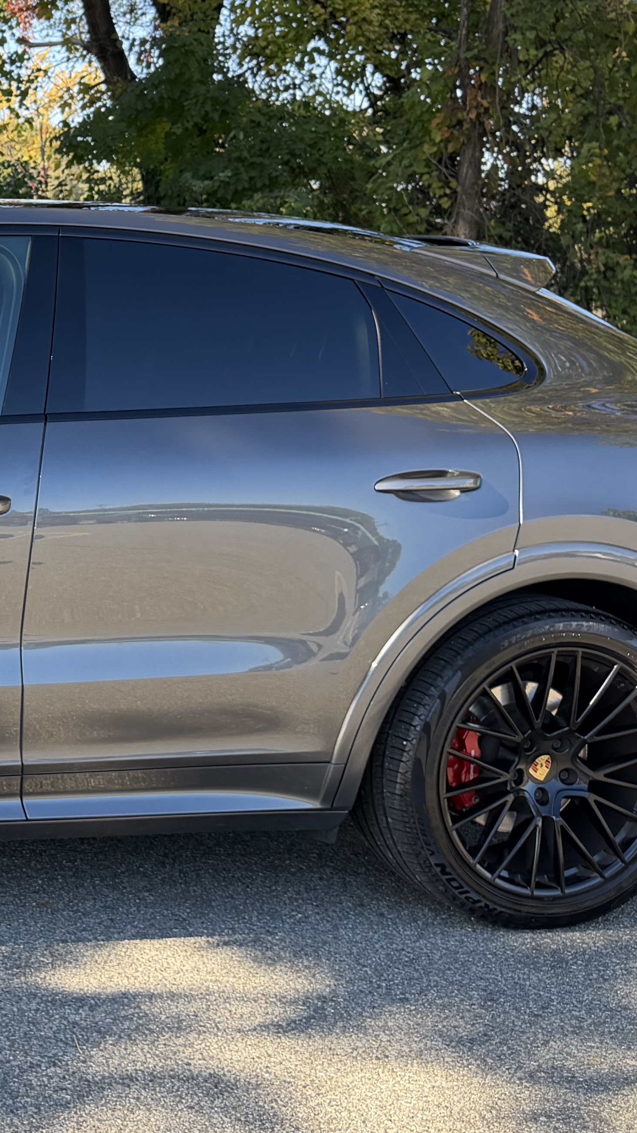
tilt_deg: -5.8
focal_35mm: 57
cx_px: -317
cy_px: 445
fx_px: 1711
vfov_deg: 36.5
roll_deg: +0.3
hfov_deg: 18.6
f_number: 1.78
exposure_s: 1/622
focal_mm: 6.76
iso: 100
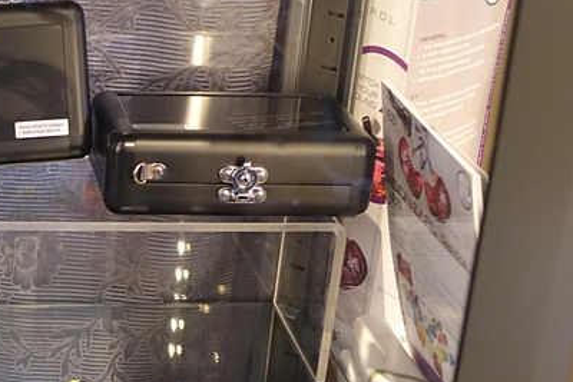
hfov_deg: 21.0
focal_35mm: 94
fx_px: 1497
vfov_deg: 14.5
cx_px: 3
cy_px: 241
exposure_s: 1/60
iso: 1600
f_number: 2.8
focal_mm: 17.11
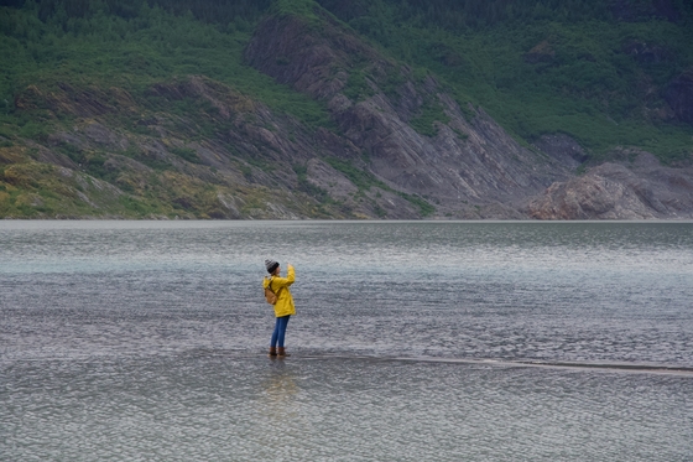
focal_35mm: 108
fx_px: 2078
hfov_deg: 18.9
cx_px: 346
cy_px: 231
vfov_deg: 12.7
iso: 1600
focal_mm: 72
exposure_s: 1/1600
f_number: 5.6
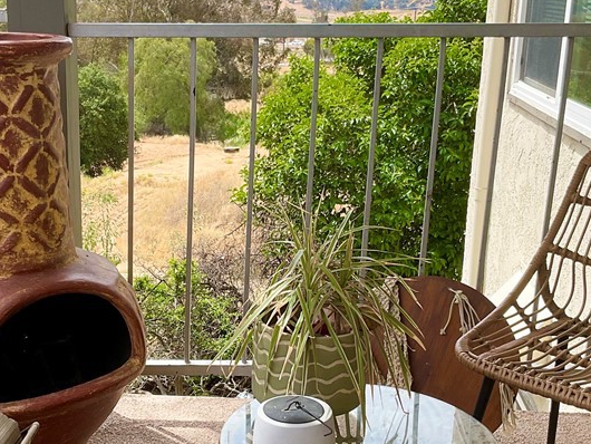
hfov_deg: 34.3
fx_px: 957
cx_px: 279
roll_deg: -2.8
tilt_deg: -16.0
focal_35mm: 56
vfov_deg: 26.1
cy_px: 238
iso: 16
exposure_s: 1/962
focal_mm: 3
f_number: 1.8
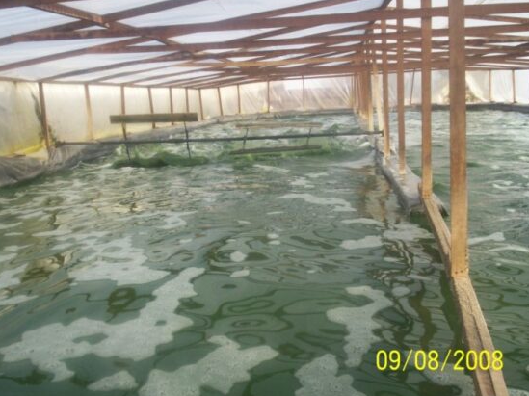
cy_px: 191
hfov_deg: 44.7
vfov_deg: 34.3
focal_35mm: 42
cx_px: 226
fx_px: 641
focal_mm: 5.9
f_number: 4.5
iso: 100
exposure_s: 1/140
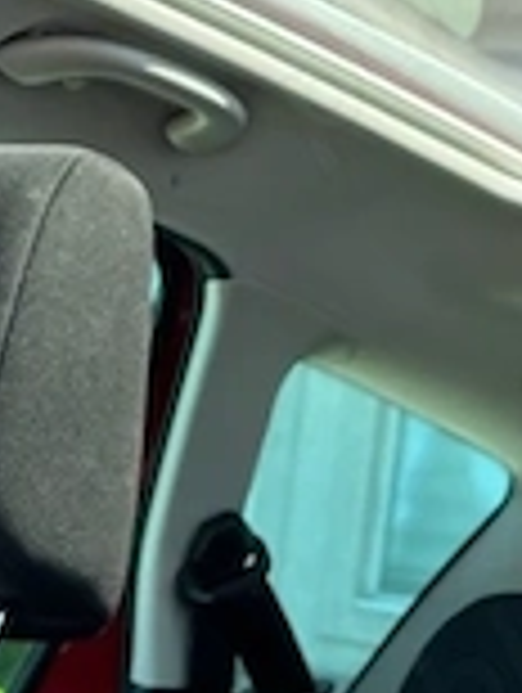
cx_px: 45
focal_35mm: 135
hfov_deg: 10.9
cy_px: 32
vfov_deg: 14.4
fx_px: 2707
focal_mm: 5.7
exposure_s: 1/266
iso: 40
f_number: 1.5
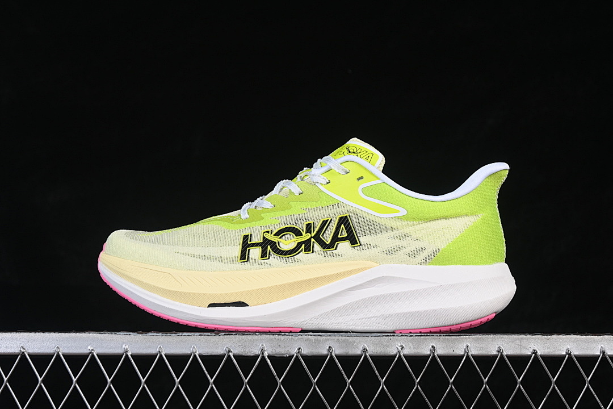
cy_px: 204
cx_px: 306
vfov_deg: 18.2
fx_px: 1277
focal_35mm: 75
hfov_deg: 27.0
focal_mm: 50
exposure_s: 1/80
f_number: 8
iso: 160
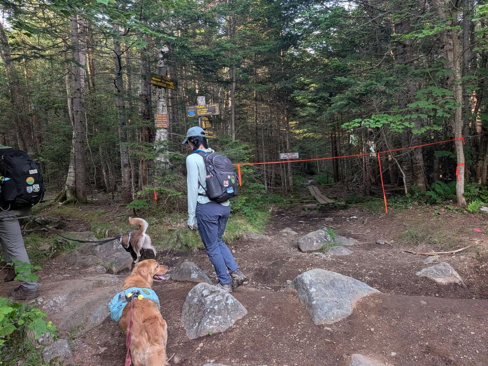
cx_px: 244
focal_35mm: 24
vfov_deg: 56.8
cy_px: 183
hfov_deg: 71.6
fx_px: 338
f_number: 1.7
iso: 685
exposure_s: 1/784
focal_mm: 4.53
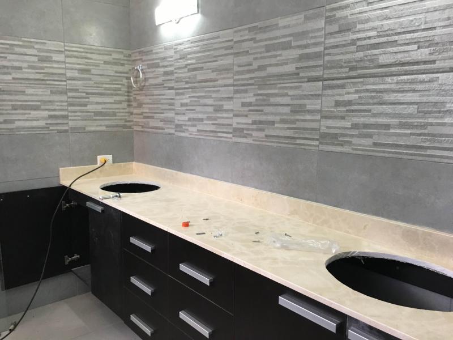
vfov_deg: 48.2
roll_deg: -0.1
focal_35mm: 29
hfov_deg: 61.7
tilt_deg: -8.6
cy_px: 170
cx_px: 226
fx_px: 380
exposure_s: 1/30
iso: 100
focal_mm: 4.15
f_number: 2.2
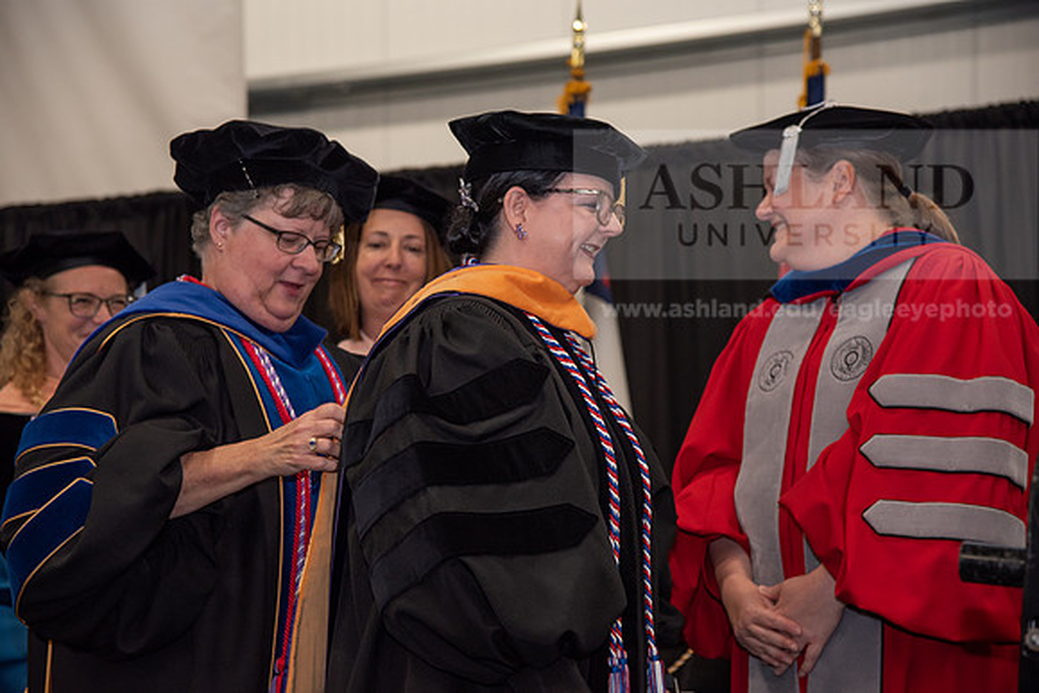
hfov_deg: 22.1
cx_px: 520
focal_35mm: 92
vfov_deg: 14.9
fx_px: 2656
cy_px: 346
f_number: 5
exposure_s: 1/125
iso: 800
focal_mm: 92
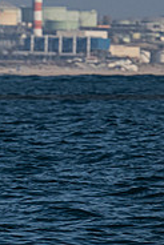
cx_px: -199
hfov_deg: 1.4
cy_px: 1
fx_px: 6499
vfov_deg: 2.2
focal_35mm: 953
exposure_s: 1/1600
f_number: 6.3
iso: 400
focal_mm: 200
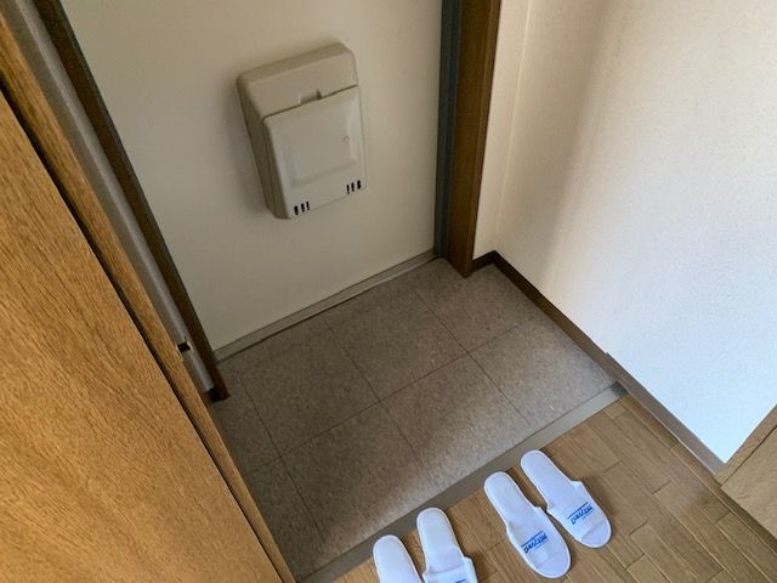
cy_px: 292
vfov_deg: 53.1
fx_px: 584
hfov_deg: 67.3
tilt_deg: -48.0
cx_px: 388
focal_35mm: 26
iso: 400
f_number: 1.8
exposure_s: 1/53
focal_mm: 4.25
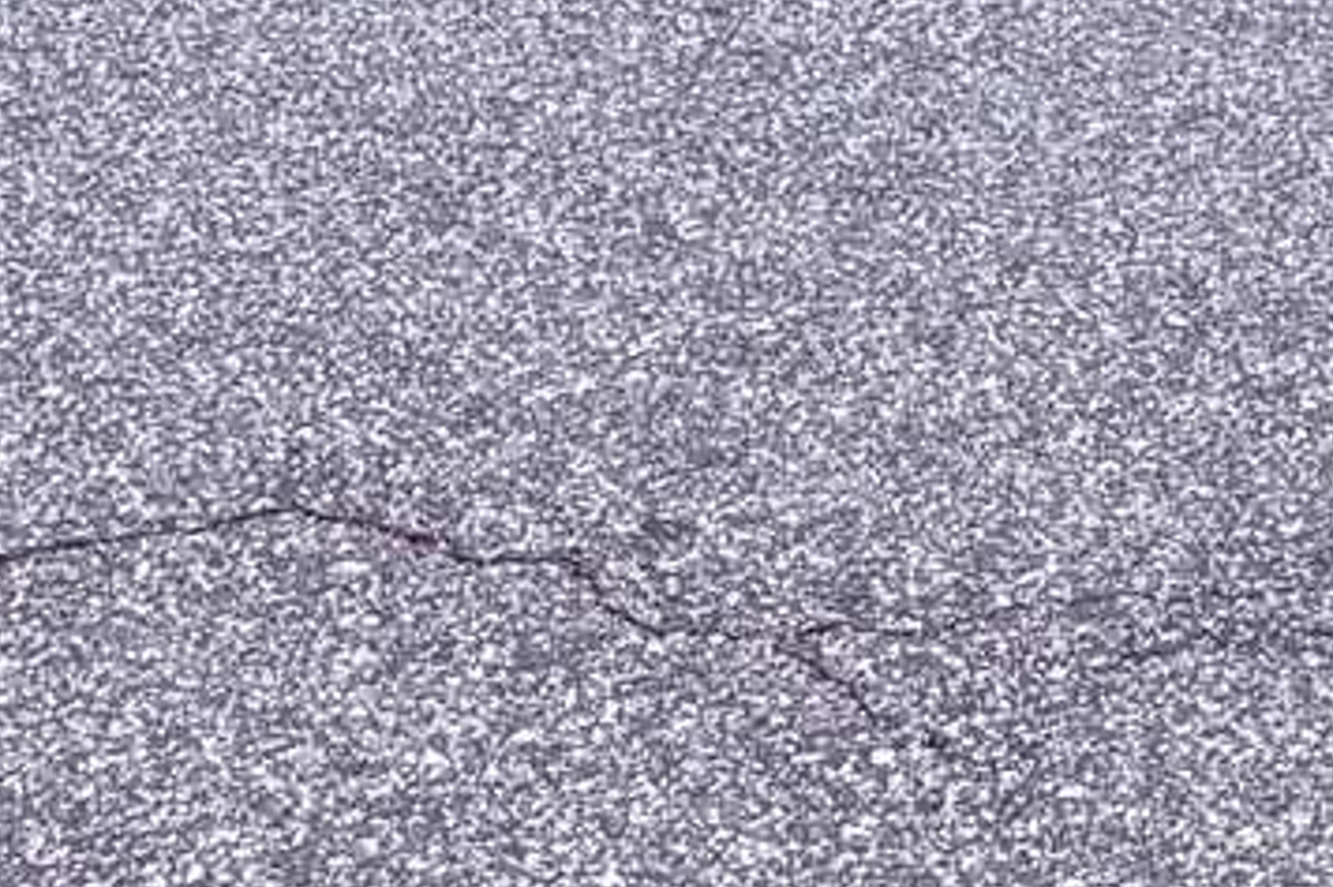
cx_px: 1165
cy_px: -2620
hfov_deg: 11.7
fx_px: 6477
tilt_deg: +3.0
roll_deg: -2.5
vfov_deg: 6.4
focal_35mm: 175
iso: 64
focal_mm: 5.96
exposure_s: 1/2865
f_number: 1.6
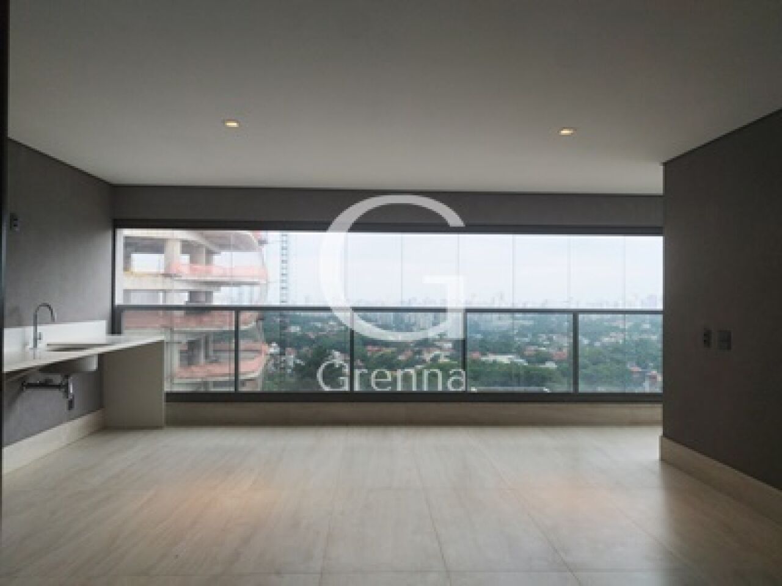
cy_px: 293
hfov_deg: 71.6
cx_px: 391
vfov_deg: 56.8
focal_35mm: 24
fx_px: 542
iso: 60
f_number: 1.89
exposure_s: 1/120
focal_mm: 5.89
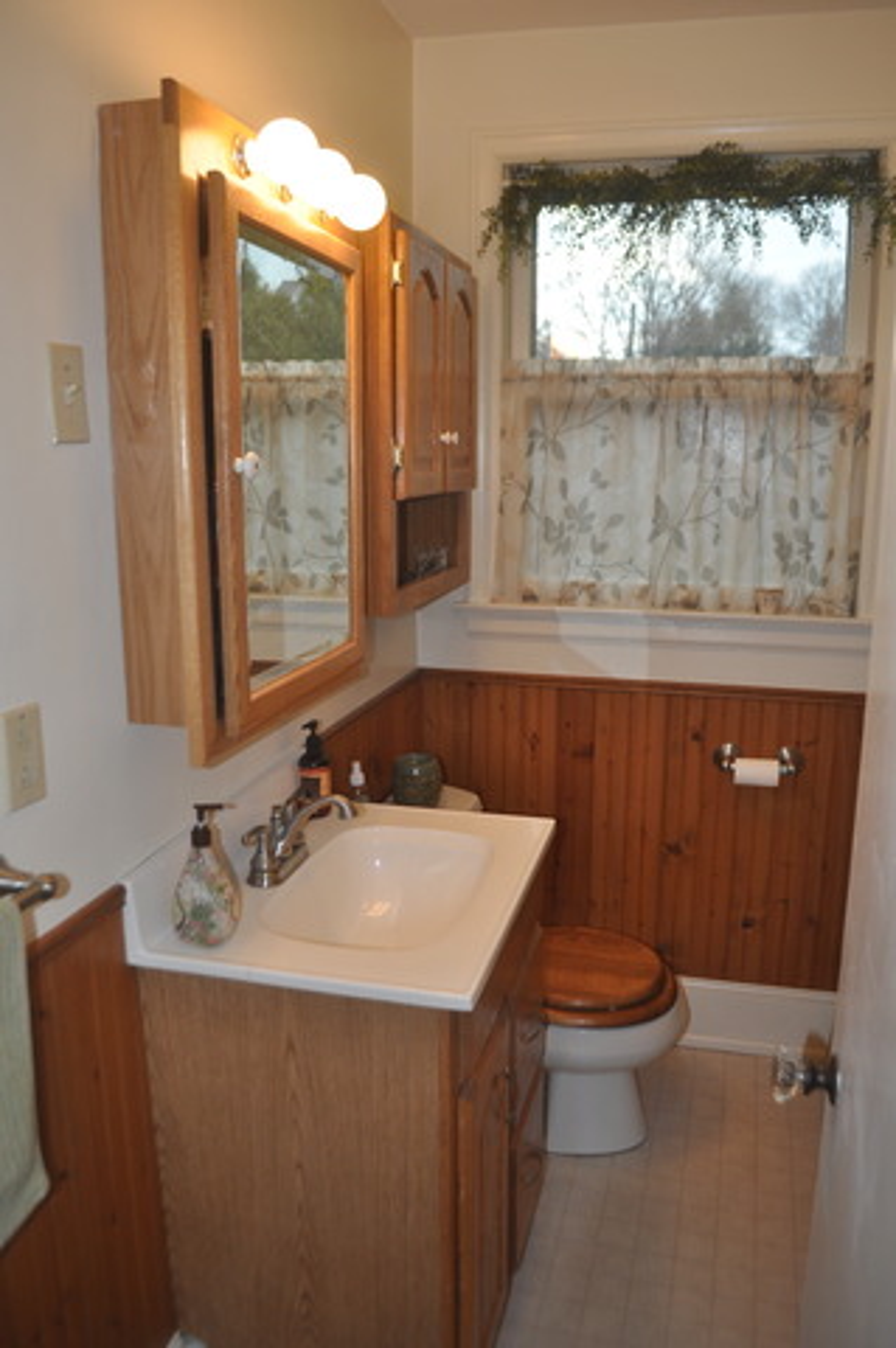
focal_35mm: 27
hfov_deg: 47.8
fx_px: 1010
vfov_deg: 67.4
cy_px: 674
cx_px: 448
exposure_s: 1/200
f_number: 3.5
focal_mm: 18
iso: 320
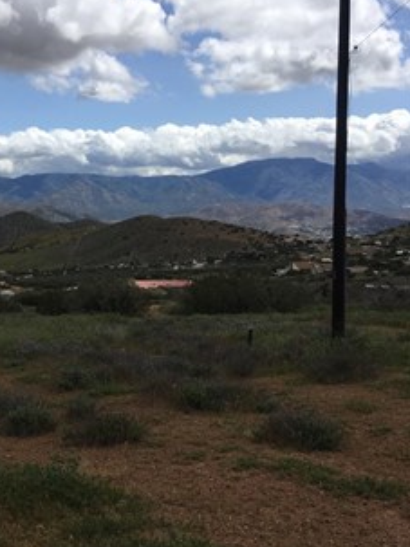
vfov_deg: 41.0
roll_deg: +1.7
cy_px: 336
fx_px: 727
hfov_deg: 30.8
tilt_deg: -8.8
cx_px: 89
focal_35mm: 46
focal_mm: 4.15
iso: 25
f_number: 2.2
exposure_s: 1/2331
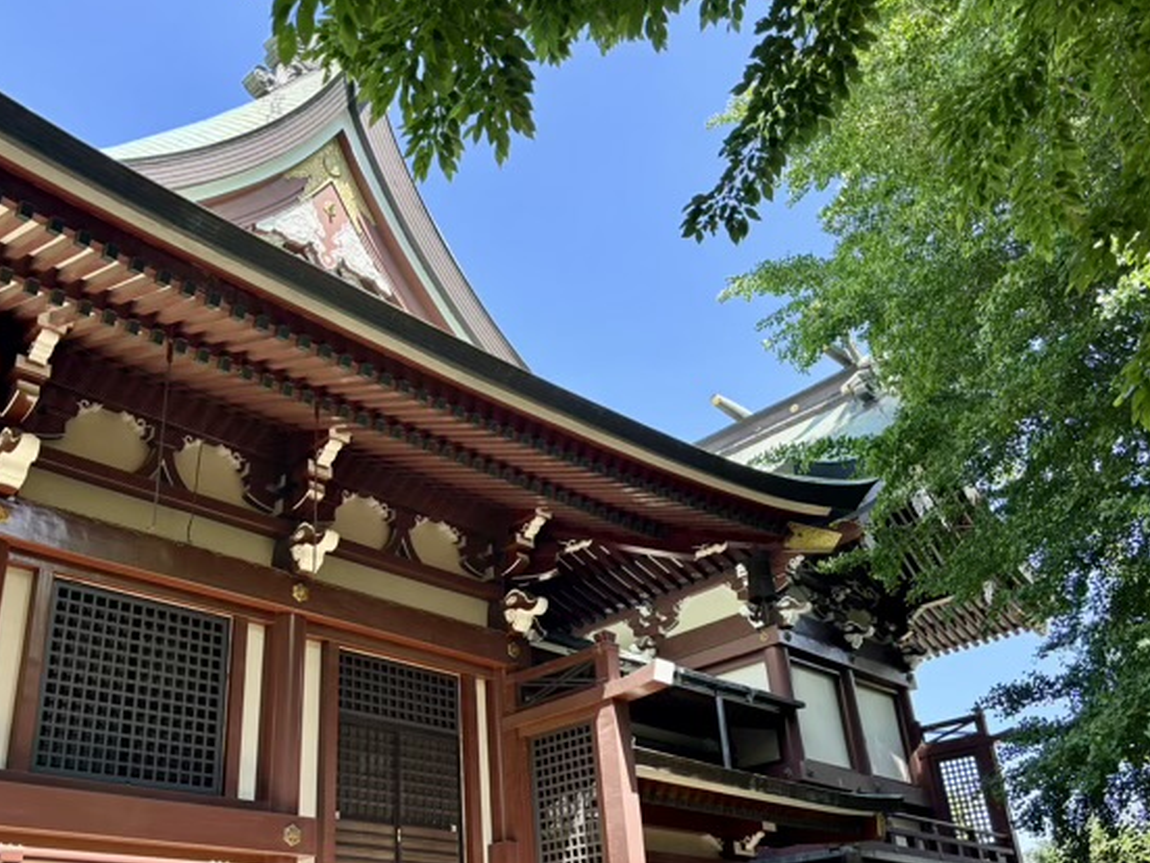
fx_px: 1096
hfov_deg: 54.9
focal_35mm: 33
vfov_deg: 42.7
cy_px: 520
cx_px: 452
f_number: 1.6
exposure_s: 1/393
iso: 50
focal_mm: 5.96
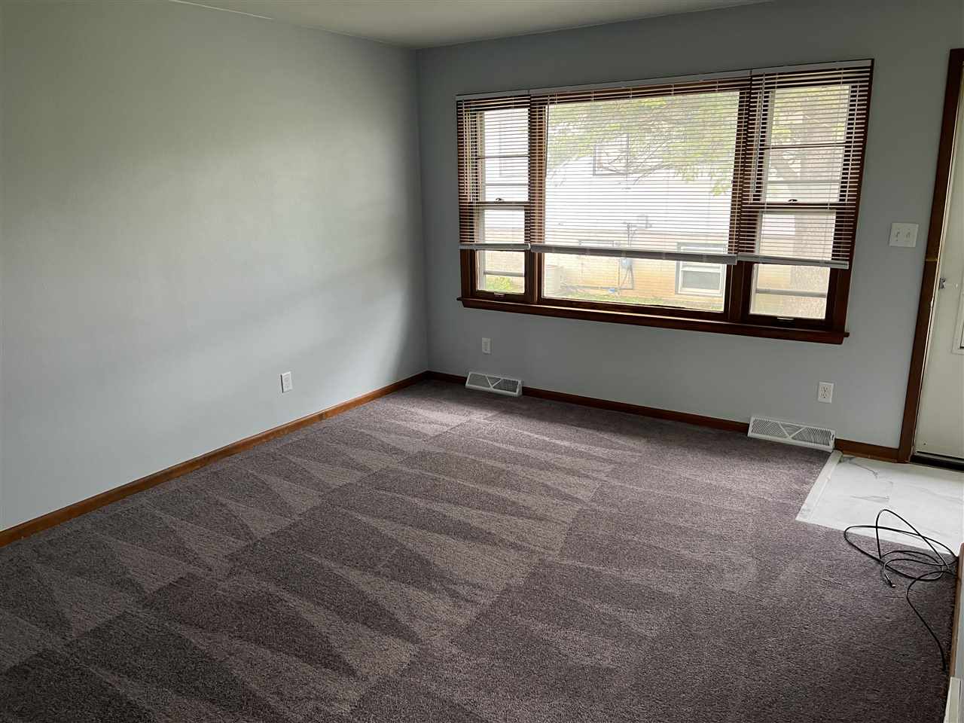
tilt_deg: -14.4
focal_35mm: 26
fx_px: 724
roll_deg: +1.5
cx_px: 482
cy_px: 362
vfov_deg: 53.1
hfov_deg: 67.3
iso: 100
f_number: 1.6
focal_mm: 5.1
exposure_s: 1/60
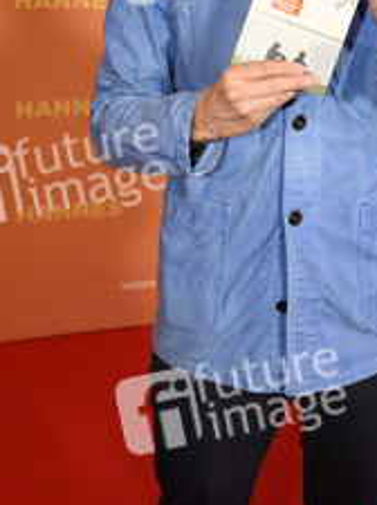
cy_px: 65
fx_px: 947
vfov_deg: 28.9
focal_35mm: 65
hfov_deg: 22.3
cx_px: 296
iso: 1600
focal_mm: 38
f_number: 6.3
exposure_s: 1/80
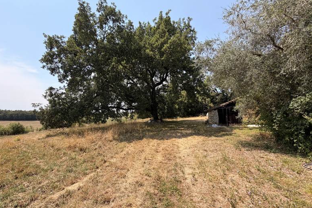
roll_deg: -0.2
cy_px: 107
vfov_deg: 77.3
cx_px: 158
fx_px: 130
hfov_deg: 100.4
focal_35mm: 15
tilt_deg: +3.6
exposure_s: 1/770
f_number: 2.2
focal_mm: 2.22
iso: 32
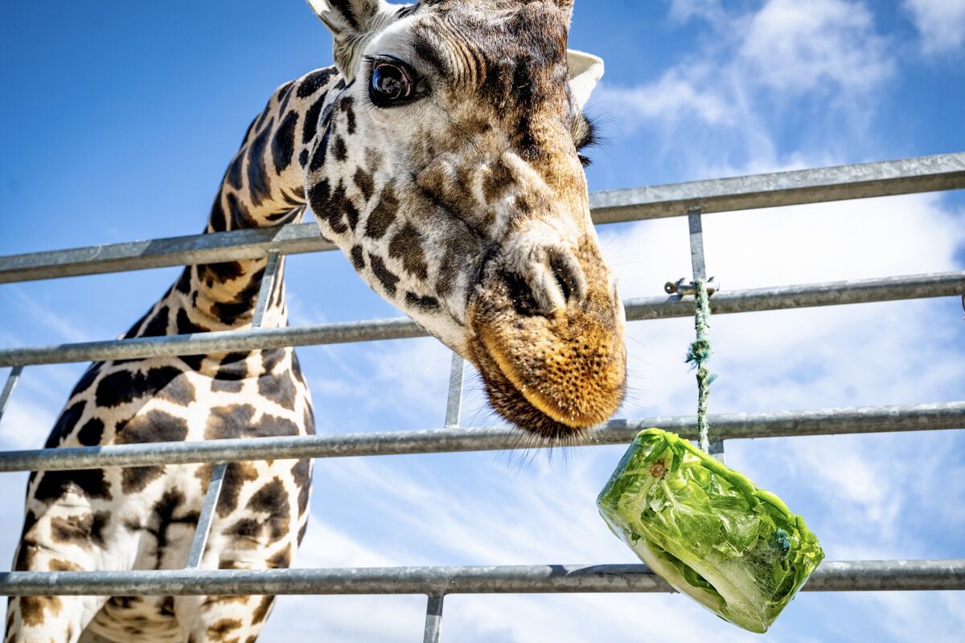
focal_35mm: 30
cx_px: 482
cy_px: 322
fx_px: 804
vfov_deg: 43.6
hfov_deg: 61.9
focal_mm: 30
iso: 250
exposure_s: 1/1000
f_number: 5.6
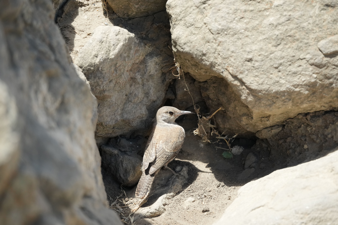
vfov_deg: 3.4
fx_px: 3755
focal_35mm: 400
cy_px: 112
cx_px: 169
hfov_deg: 5.2
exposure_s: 1/2000
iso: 1600
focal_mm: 400
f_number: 6.3
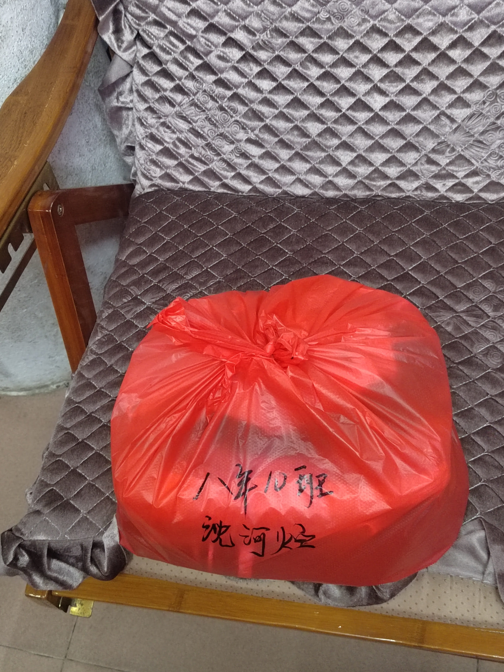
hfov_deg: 35.1
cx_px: 249
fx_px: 796
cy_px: 334
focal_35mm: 41
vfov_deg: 45.8
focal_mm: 5.52
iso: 4600
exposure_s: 1/50
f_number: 1.9
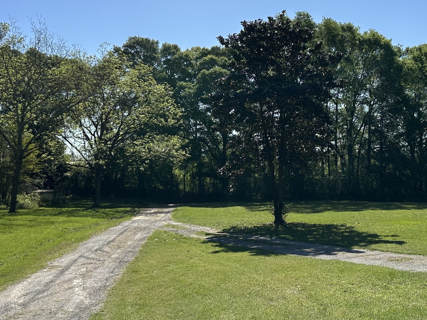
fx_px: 530
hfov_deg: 43.0
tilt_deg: +7.2
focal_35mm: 43
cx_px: 297
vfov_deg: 33.2
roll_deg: +2.9
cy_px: 97
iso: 80
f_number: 1.78
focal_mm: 6.86
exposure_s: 1/7042
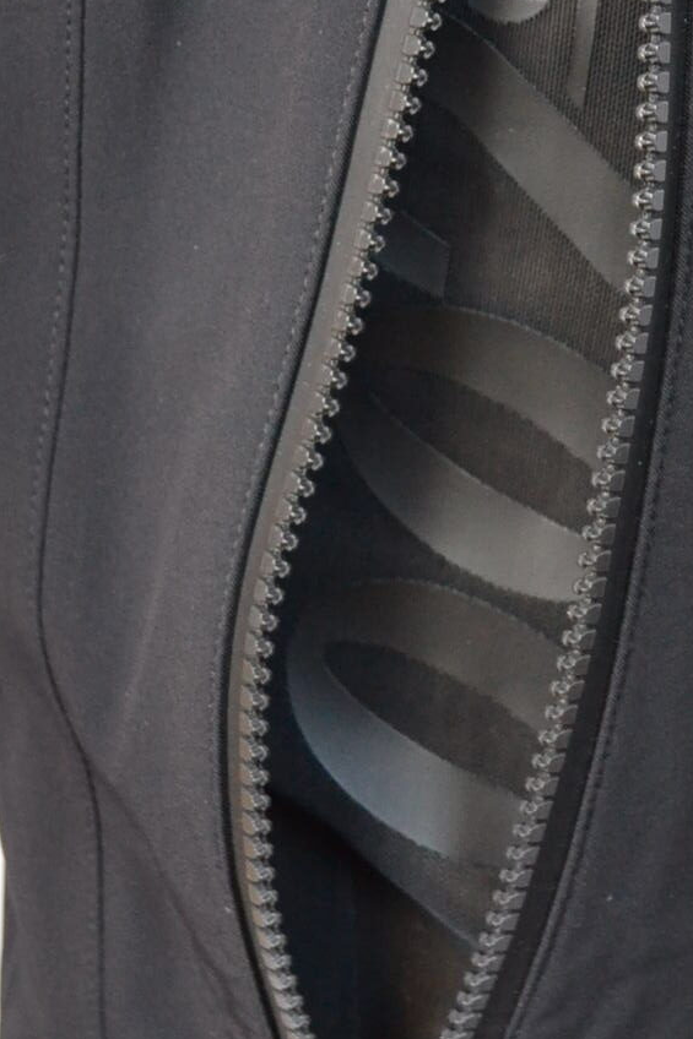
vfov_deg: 19.2
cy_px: 321
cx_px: 606
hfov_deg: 12.8
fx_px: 3062
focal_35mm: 106
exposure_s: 1/60
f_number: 4.2
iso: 1600
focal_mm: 26
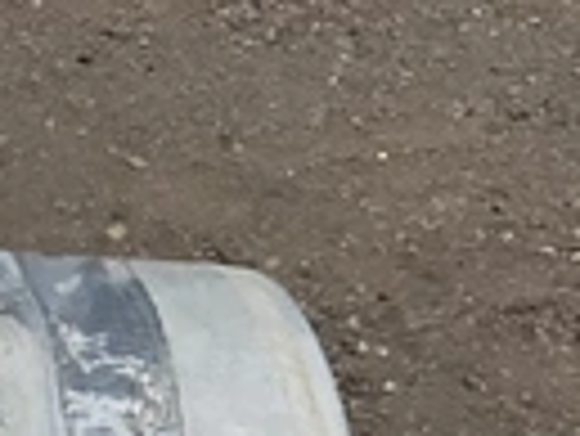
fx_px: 2818
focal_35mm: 168
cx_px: -710
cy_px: 861
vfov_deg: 8.4
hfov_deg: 10.5
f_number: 1.8
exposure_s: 1/5263
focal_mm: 3
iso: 25
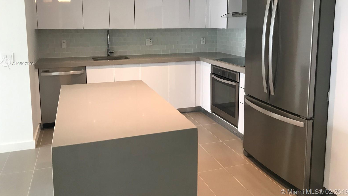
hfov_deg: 62.6
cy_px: 64
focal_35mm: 31
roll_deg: +0.3
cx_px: 176
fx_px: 286
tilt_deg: -7.3
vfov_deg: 37.3
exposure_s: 1/30
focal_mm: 3.99
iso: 25
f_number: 1.8
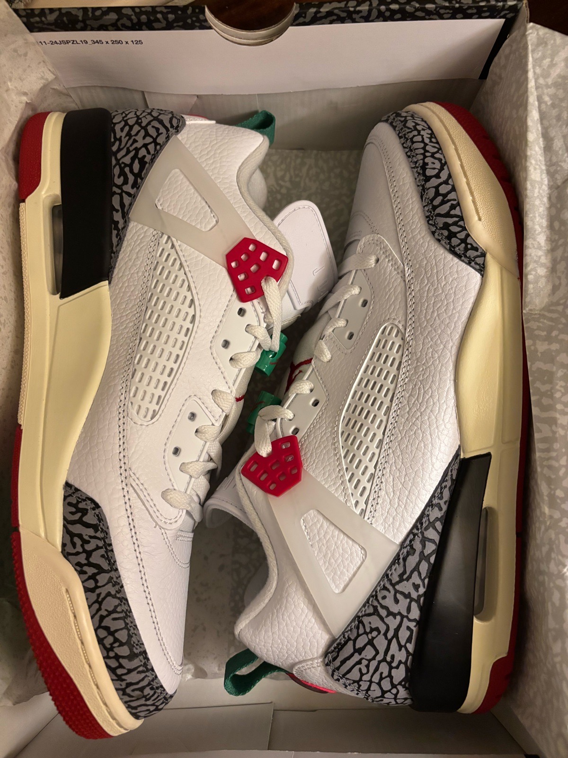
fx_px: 569
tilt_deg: -80.5
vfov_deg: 67.3
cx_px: 284
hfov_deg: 53.1
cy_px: 379
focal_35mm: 26
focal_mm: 5.96
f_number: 1.6
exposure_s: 1/50
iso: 500
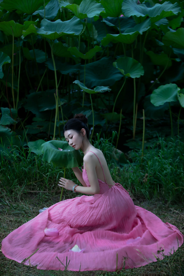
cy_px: 138
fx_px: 530
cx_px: 92
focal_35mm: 69
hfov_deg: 19.7
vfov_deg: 29.3
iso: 100
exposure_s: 1/250
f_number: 2.8
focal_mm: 70
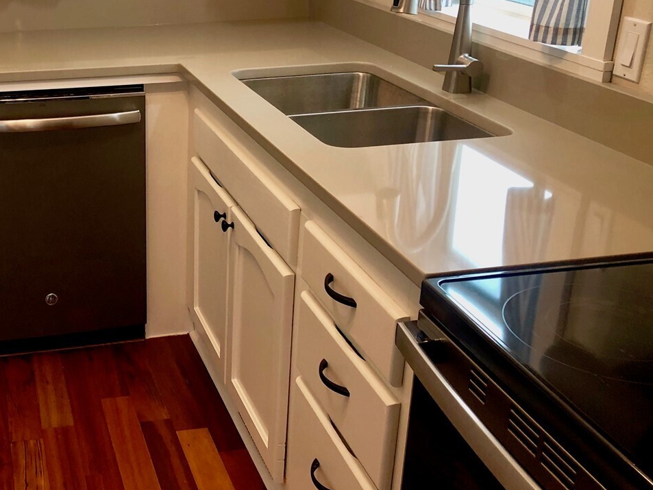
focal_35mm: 47
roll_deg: +1.0
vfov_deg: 30.8
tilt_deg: -21.8
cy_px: 201
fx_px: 887
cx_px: 138
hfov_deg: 39.0
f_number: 1.8
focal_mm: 3.99
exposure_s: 1/20
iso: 40
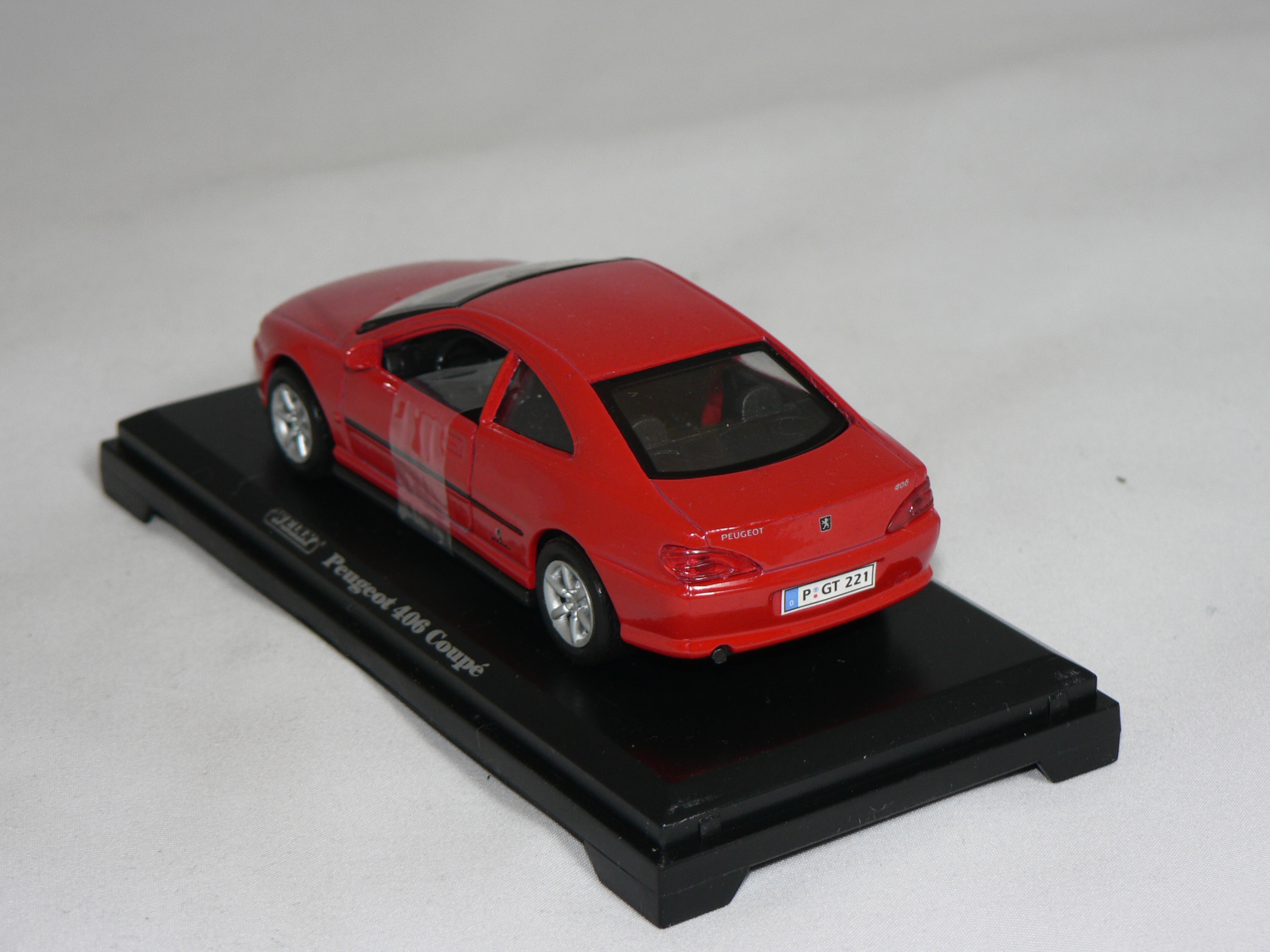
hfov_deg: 20.7
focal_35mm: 95
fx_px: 3485
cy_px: 476
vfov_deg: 15.6
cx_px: 635
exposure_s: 1/60
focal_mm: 15.8
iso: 80
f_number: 3.2
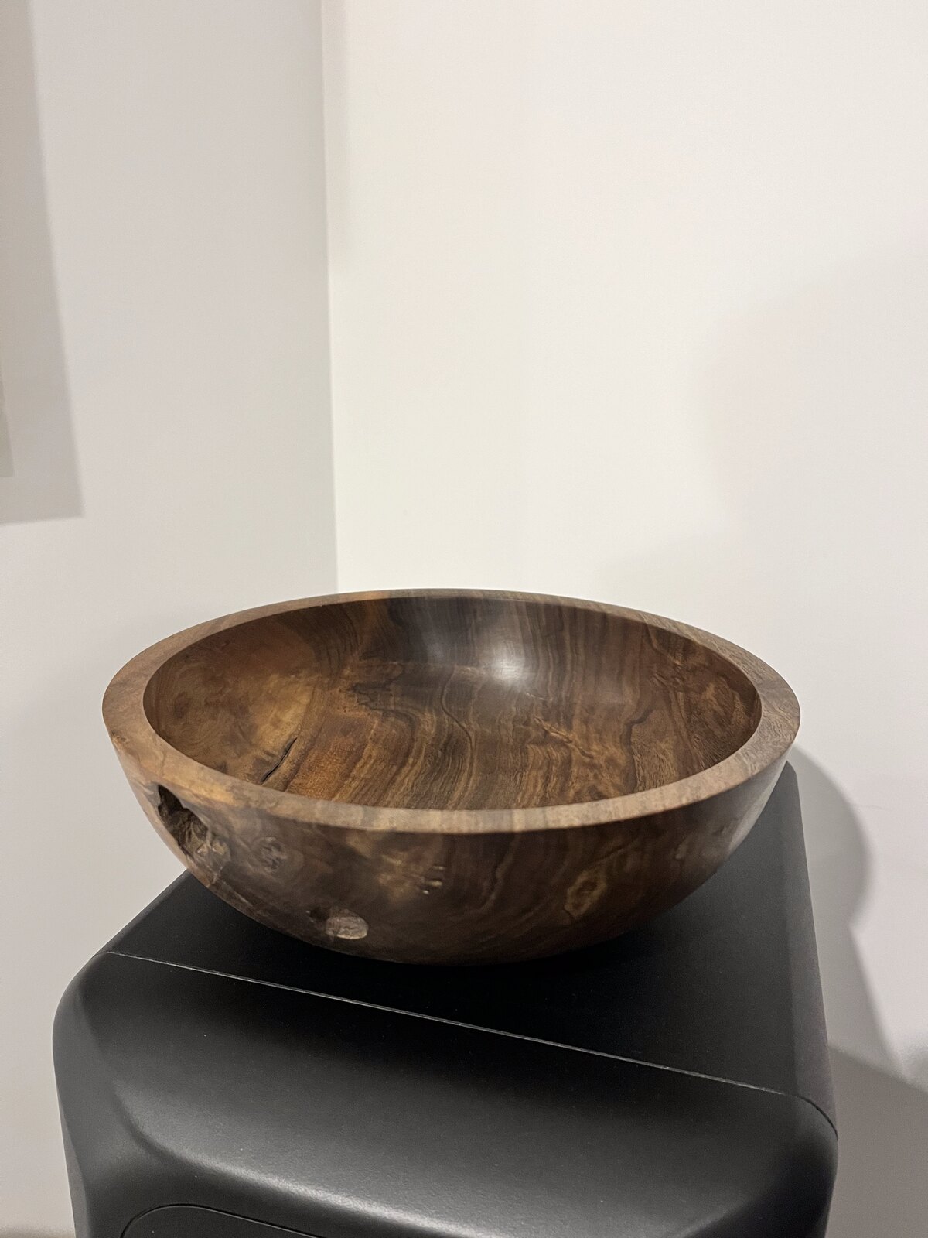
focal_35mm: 26
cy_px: 619
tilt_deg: -17.3
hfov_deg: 53.1
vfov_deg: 67.3
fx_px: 929
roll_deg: +0.8
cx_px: 464
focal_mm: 5.1
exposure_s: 1/50
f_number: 1.6
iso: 320
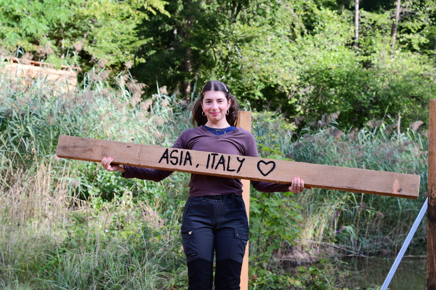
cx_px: 218
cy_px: 145
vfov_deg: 17.5
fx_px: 945
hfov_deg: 26.0
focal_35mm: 78
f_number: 4.8
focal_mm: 52
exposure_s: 1/500
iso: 320
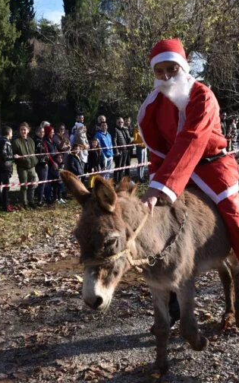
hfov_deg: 28.6
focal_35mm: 45
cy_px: 189
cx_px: 128
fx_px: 469
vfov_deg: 44.4
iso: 400
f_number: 8
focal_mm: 29
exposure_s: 1/640
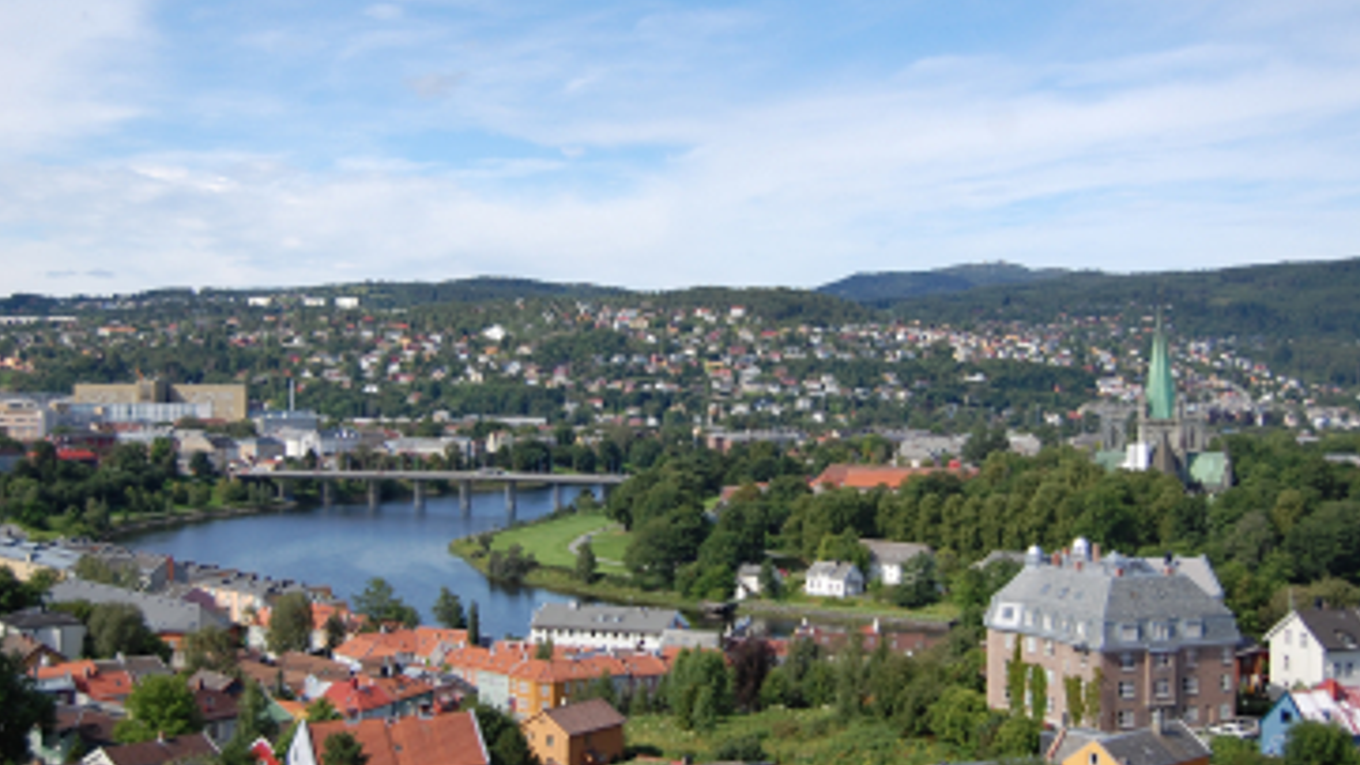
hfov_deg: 42.9
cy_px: 369
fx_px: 1731
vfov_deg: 24.9
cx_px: 672
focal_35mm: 48
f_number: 4.2
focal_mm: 26
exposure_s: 1/1000
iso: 200
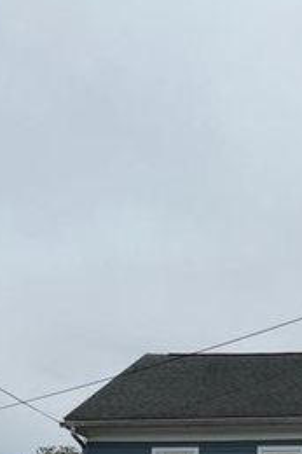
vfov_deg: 29.5
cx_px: 340
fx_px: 806
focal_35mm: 64
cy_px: 448
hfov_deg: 20.2
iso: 80
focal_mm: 6.76
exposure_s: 1/6173
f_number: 1.78
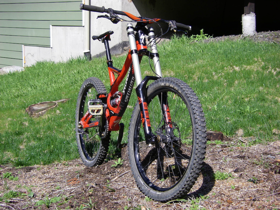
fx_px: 566
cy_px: 105
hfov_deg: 27.8
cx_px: 140
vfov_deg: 21.0
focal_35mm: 70
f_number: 3.8
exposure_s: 1/400
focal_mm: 11.5
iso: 64
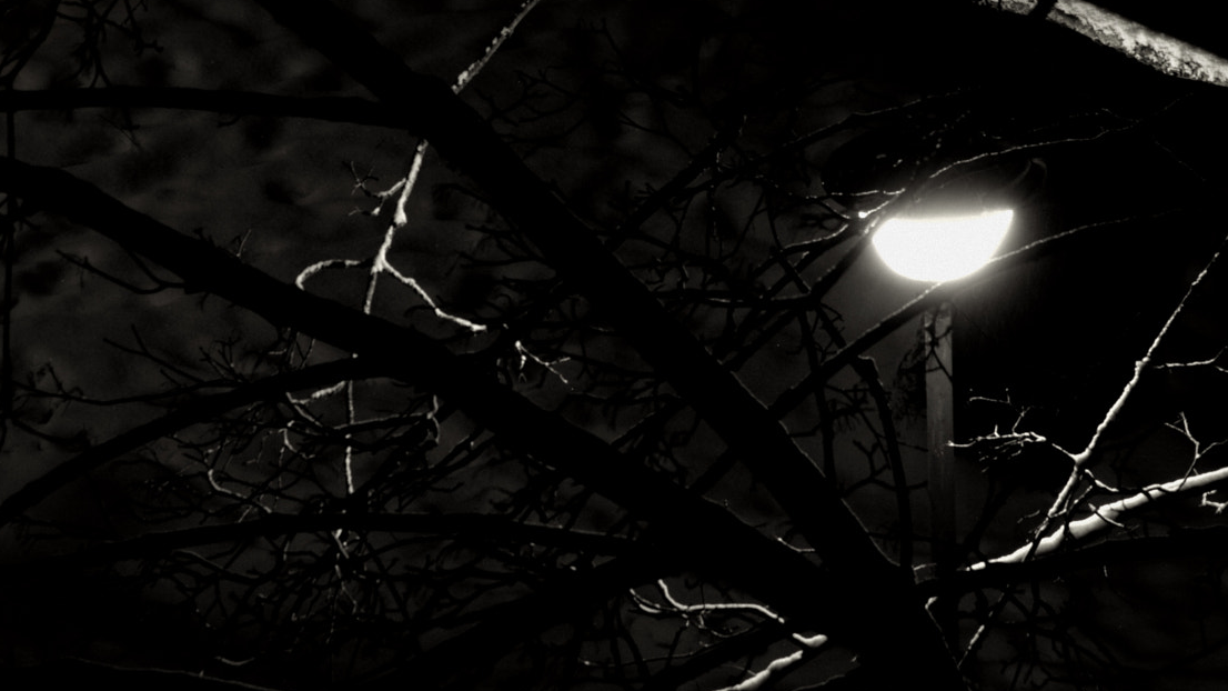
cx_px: 607
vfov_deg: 1.8
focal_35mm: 681
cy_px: 387
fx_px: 22173
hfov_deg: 3.2
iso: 400
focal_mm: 300
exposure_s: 1
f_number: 11
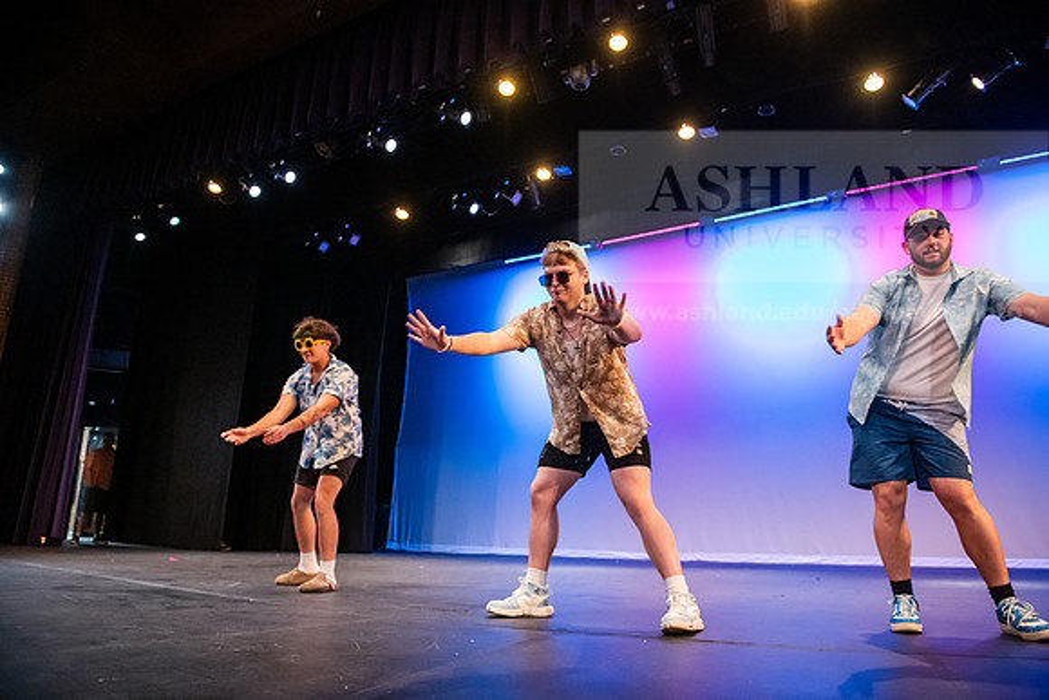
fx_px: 699
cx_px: 524
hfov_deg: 73.7
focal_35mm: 24
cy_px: 350
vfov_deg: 53.2
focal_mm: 24
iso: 4000
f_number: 3.2
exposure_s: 1/320
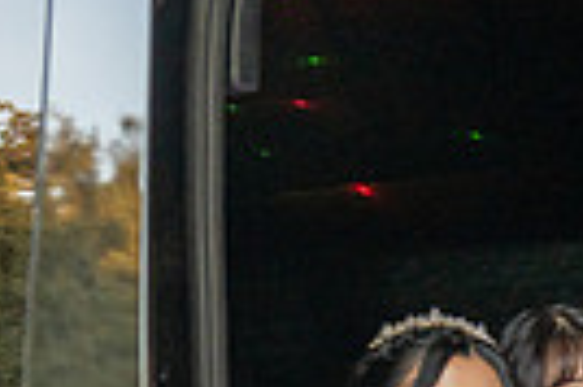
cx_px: 944
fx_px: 1682
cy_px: 689
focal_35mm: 104
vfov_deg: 12.1
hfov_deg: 17.2
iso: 1000
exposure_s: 1/250
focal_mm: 24
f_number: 2.8
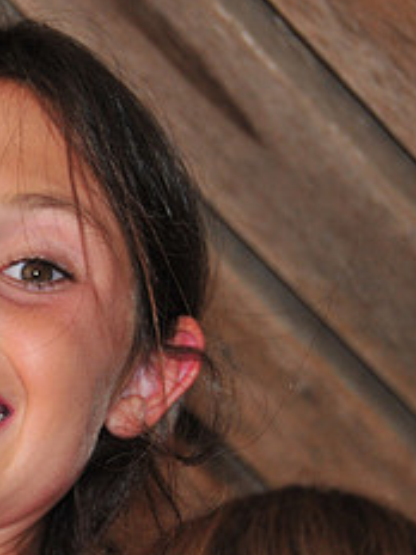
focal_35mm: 187
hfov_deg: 7.9
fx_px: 2996
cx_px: -96
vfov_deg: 10.6
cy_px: 339
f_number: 4.8
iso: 400
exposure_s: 1/320
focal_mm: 52
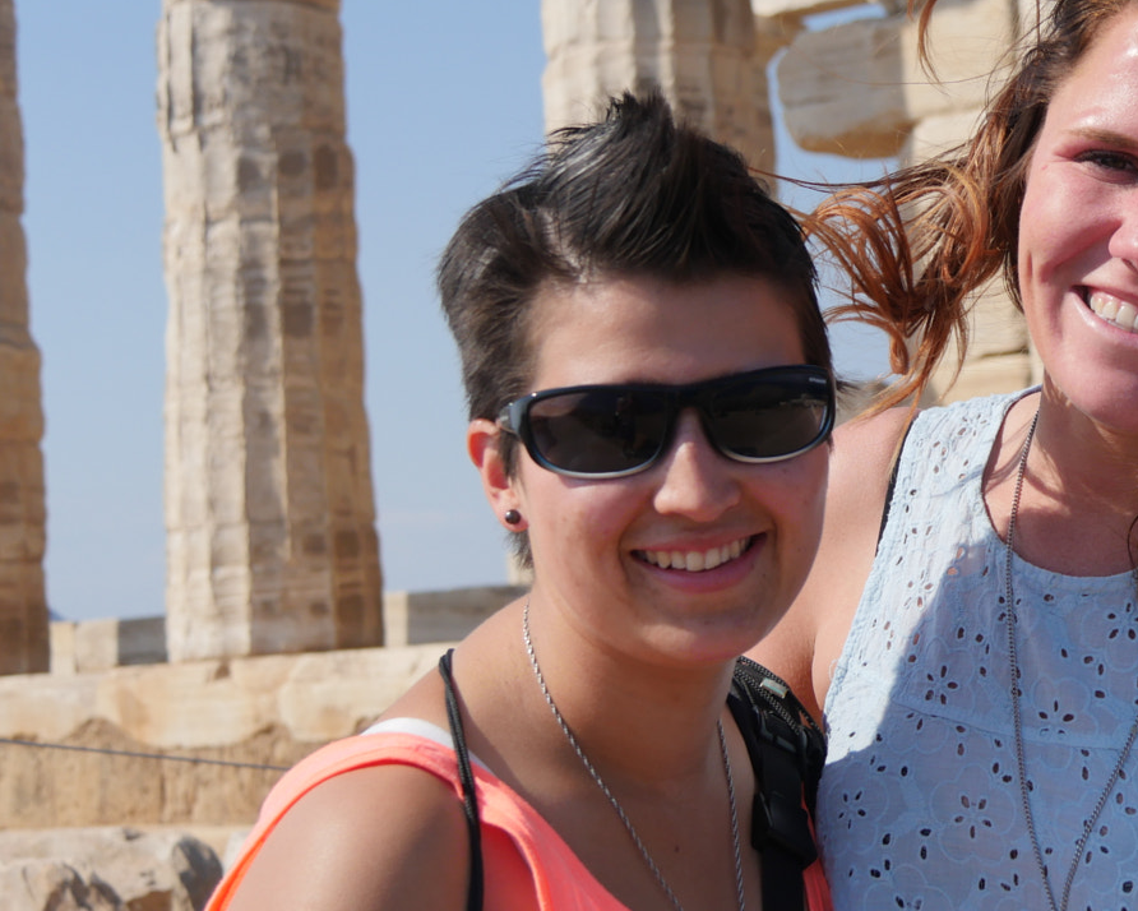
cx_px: 970
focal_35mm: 91
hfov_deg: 20.7
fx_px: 3066
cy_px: 441
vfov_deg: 16.9
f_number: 4.2
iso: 200
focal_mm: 26
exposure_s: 1/1600
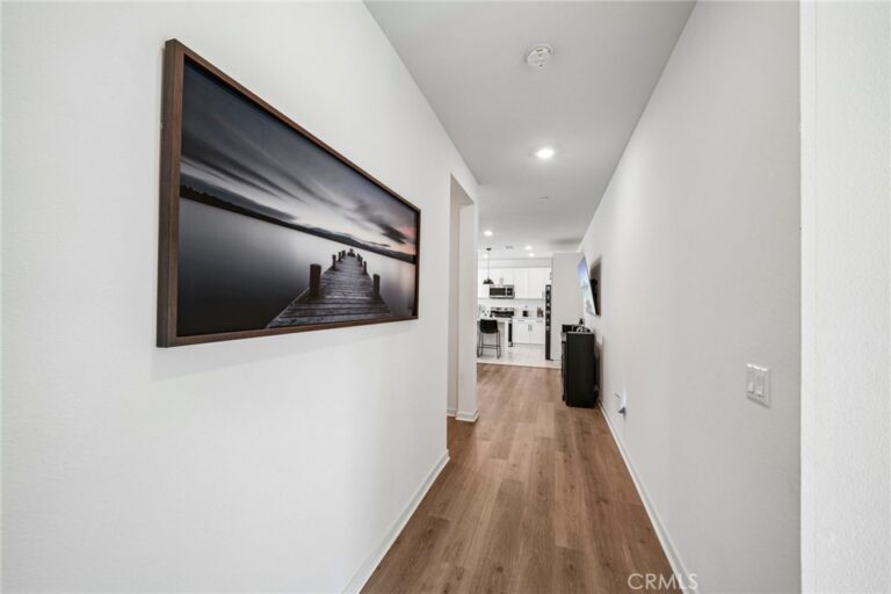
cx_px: 446
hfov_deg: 108.3
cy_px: 297
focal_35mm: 13
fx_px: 322
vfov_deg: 85.4
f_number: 10
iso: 400
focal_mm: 13
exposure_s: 1/15
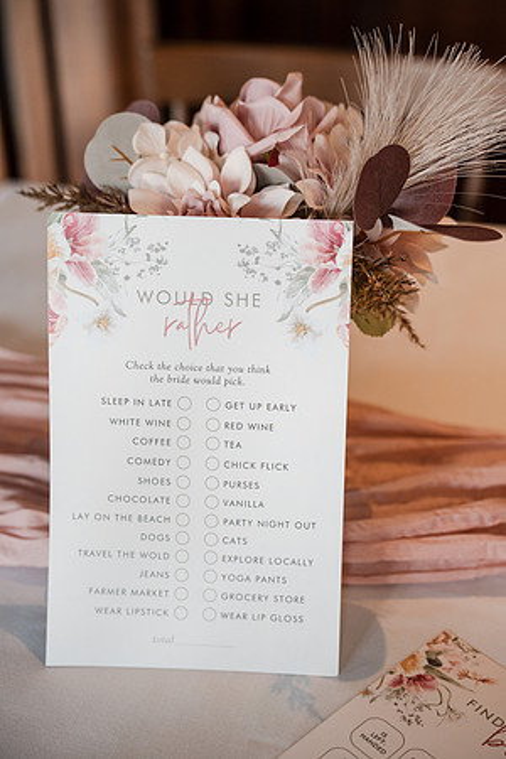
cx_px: 253
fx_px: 1244
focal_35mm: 59
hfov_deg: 23.0
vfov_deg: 33.9
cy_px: 380
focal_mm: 59
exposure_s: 1/250
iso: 2500
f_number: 4
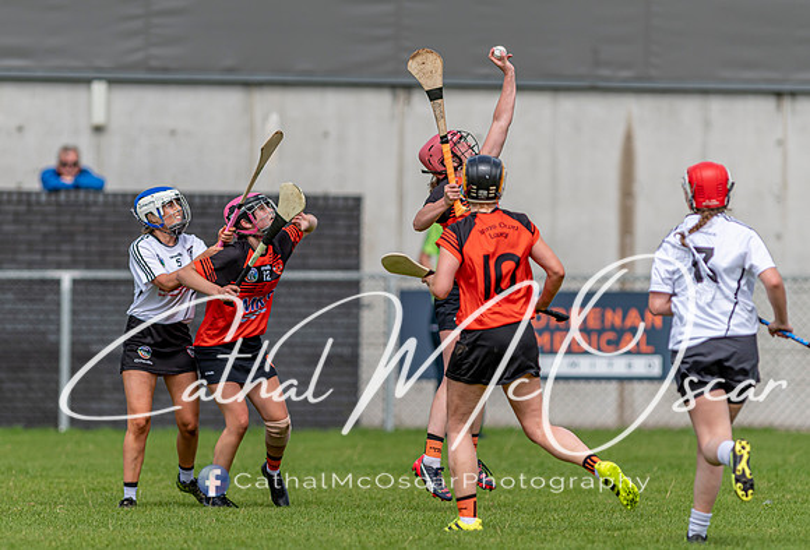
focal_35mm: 482
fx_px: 10909
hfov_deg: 4.3
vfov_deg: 2.9
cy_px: 283
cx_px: 379
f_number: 2.8
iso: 100
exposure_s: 1/2500
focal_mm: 300
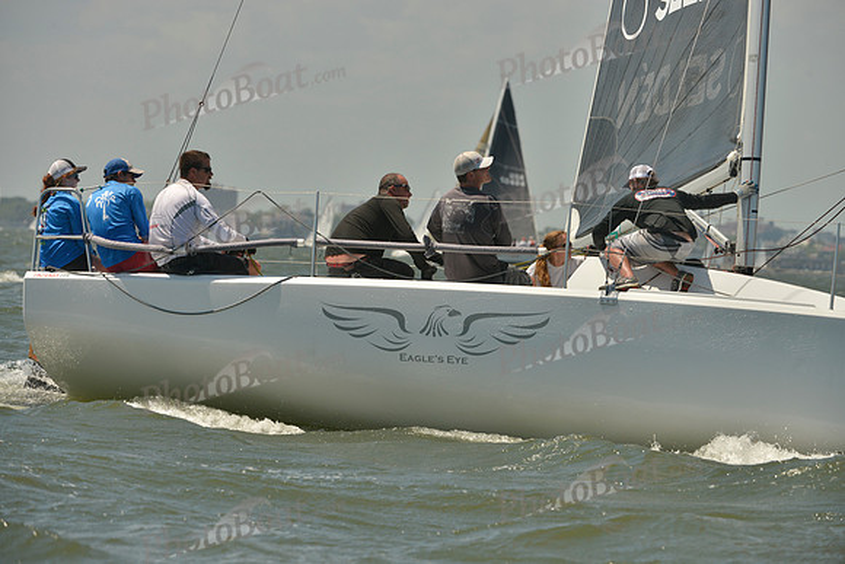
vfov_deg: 5.3
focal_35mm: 260
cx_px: 422
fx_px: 6104
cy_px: 282
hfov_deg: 7.9
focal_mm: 260
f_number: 9
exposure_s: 1/1250
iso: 280
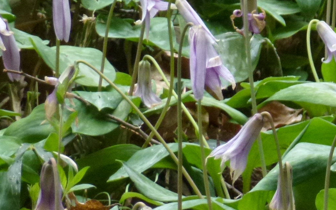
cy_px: 210
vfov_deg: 1.3
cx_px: 349
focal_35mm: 1016
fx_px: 9303
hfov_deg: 2.1
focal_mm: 68.8
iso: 400
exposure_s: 1/100
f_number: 5.9
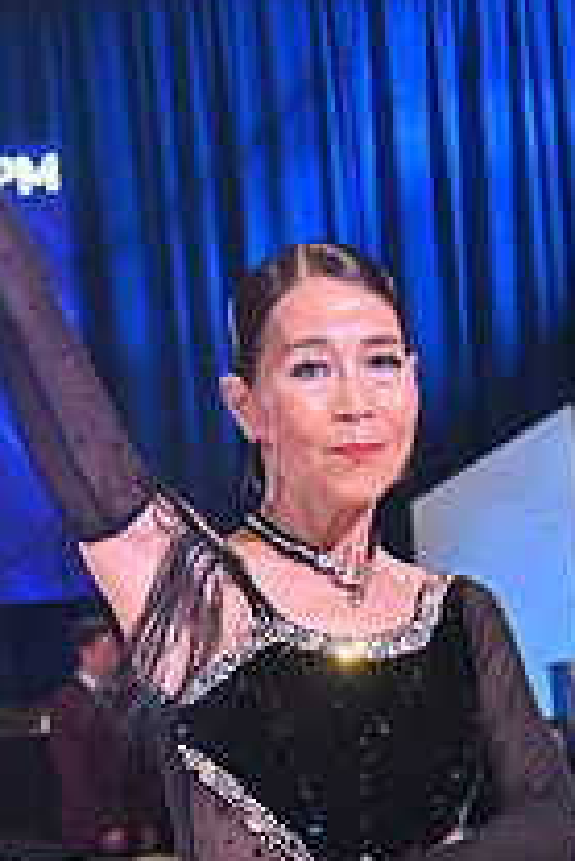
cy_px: 1080
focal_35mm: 153
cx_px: 267
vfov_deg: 13.0
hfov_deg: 9.0
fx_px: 3659
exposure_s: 1/400
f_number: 6.3
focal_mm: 55
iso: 4000
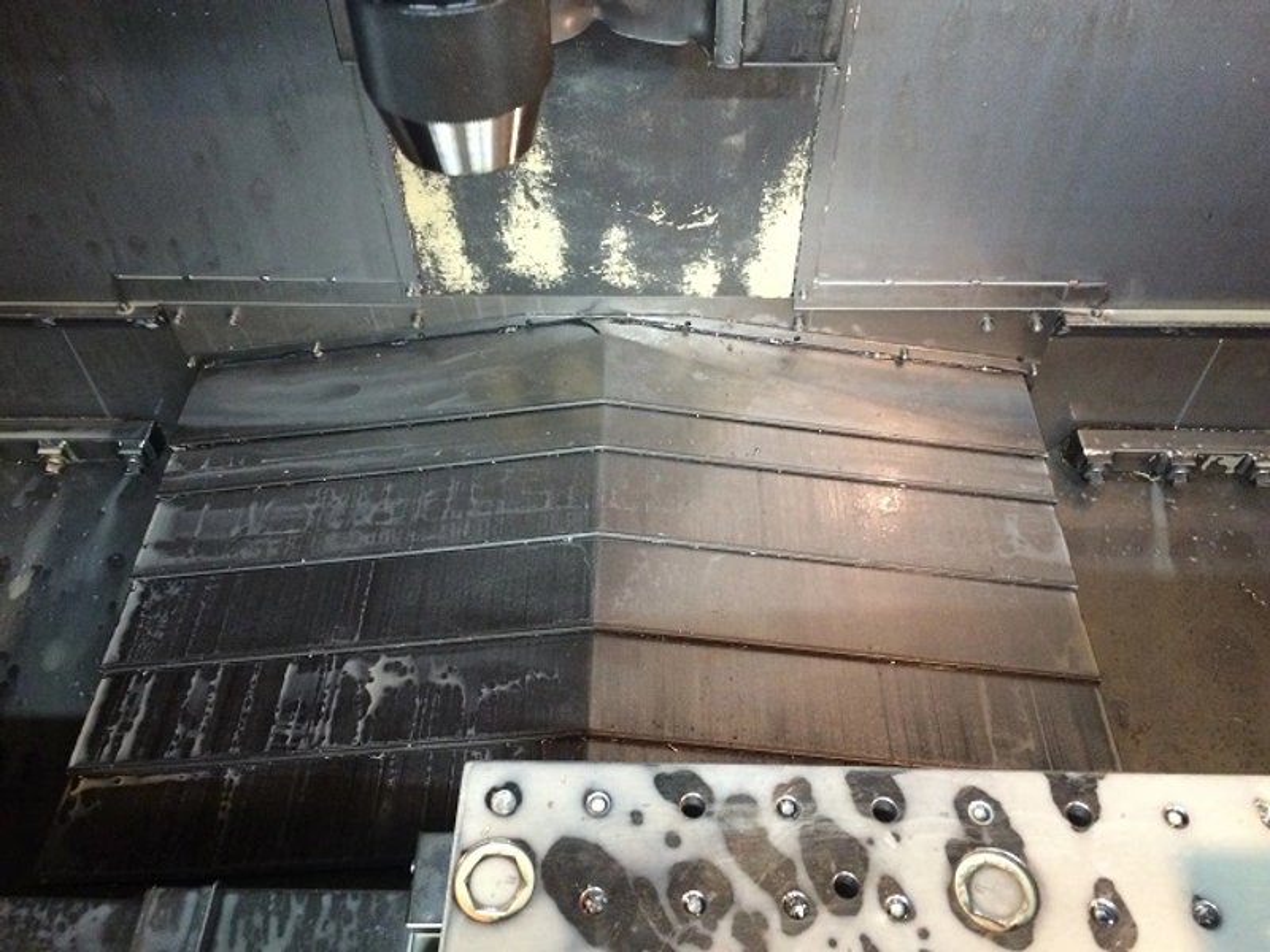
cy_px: 476
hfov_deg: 61.7
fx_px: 1064
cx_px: 635
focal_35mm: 29
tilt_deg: -50.5
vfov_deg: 48.2
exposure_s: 1/15
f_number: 2.2
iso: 320
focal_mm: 4.15
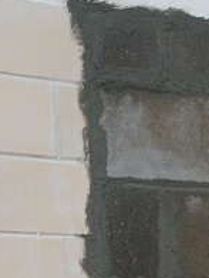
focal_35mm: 147
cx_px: 358
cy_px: 526
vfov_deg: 12.1
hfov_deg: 9.7
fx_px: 1180
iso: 1875
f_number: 1.8
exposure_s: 1/24
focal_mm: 4.27
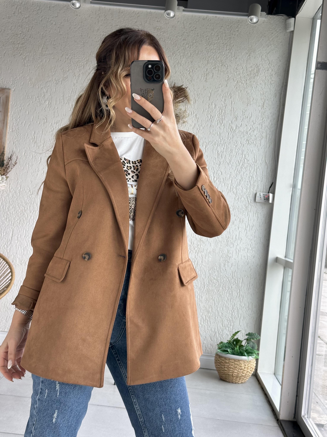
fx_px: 605
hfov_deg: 30.3
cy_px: 218
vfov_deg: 39.7
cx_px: 164
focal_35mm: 48
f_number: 1.78
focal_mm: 6.86
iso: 64
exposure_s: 1/121
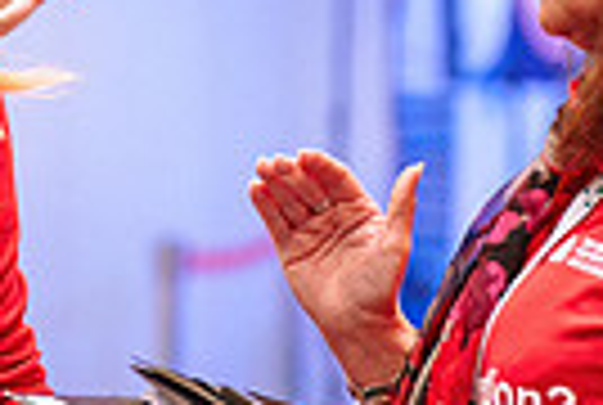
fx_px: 7319
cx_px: -45
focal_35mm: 436
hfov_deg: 4.7
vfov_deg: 3.2
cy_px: 209
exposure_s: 1/100
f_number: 2.8
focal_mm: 100
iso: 1600
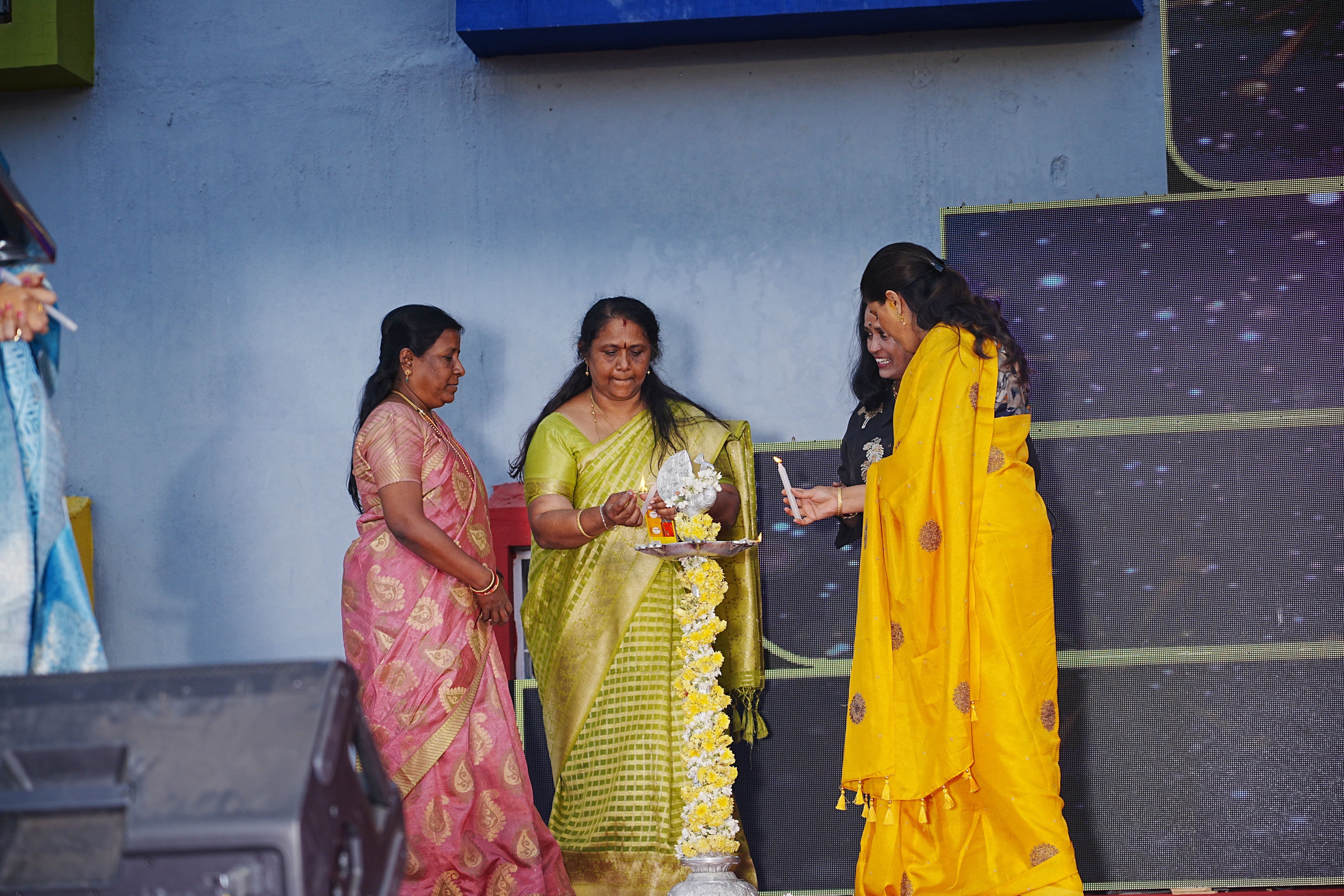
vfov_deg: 13.0
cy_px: 448
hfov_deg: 19.5
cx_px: 672
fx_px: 3920
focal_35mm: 105
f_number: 4.5
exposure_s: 1/200
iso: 160
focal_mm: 105
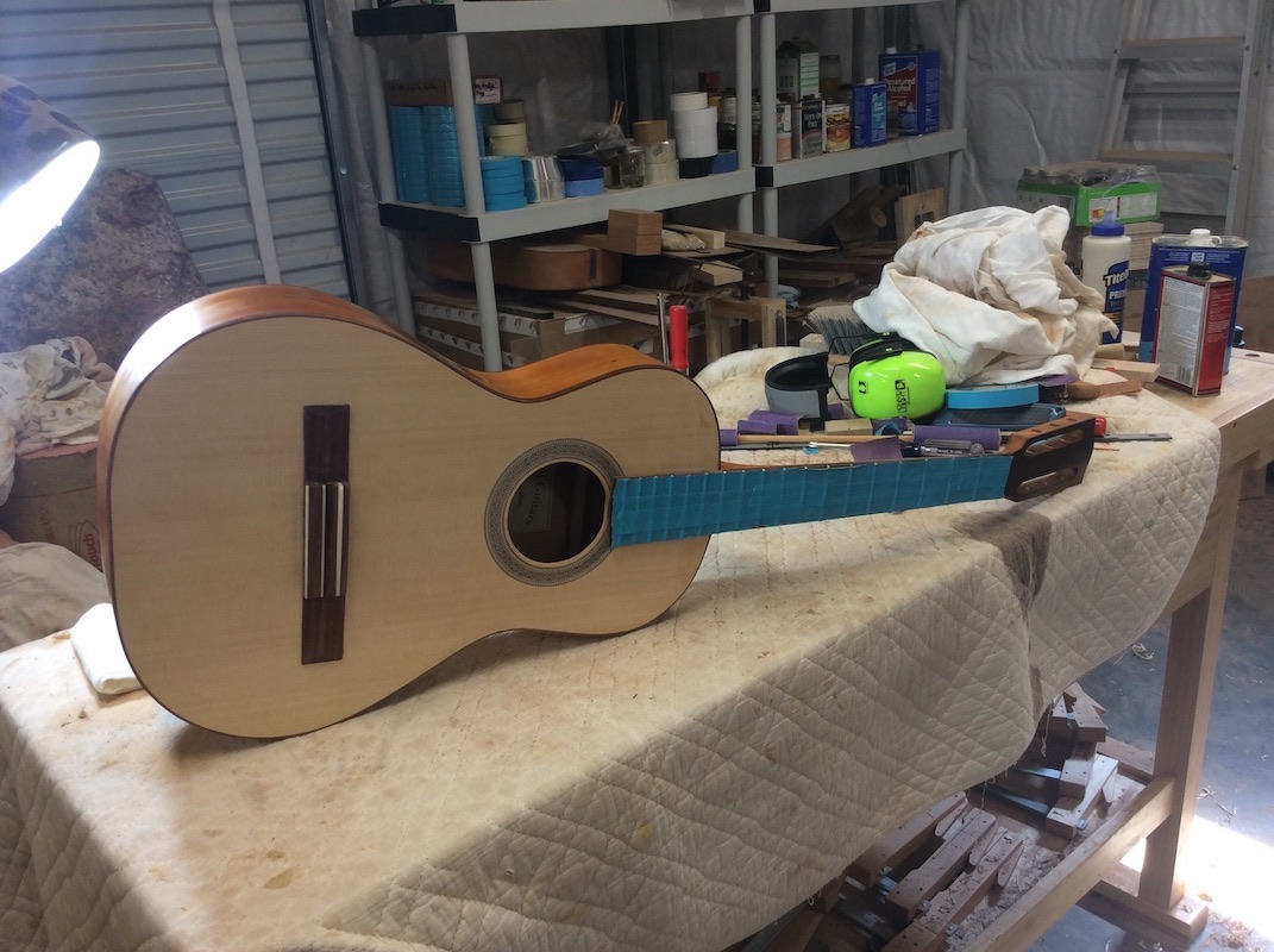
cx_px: 637
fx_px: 1176
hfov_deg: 56.9
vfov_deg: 44.1
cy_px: 476
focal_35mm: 32
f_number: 2.4
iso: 32
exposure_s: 1/24
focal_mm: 3.3
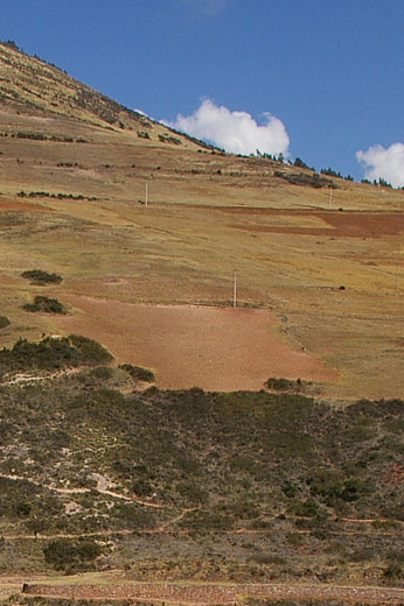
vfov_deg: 22.8
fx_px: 1399
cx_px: 8
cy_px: 695
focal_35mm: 83
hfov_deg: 16.1
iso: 200
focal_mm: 18
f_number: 11
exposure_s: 1/250
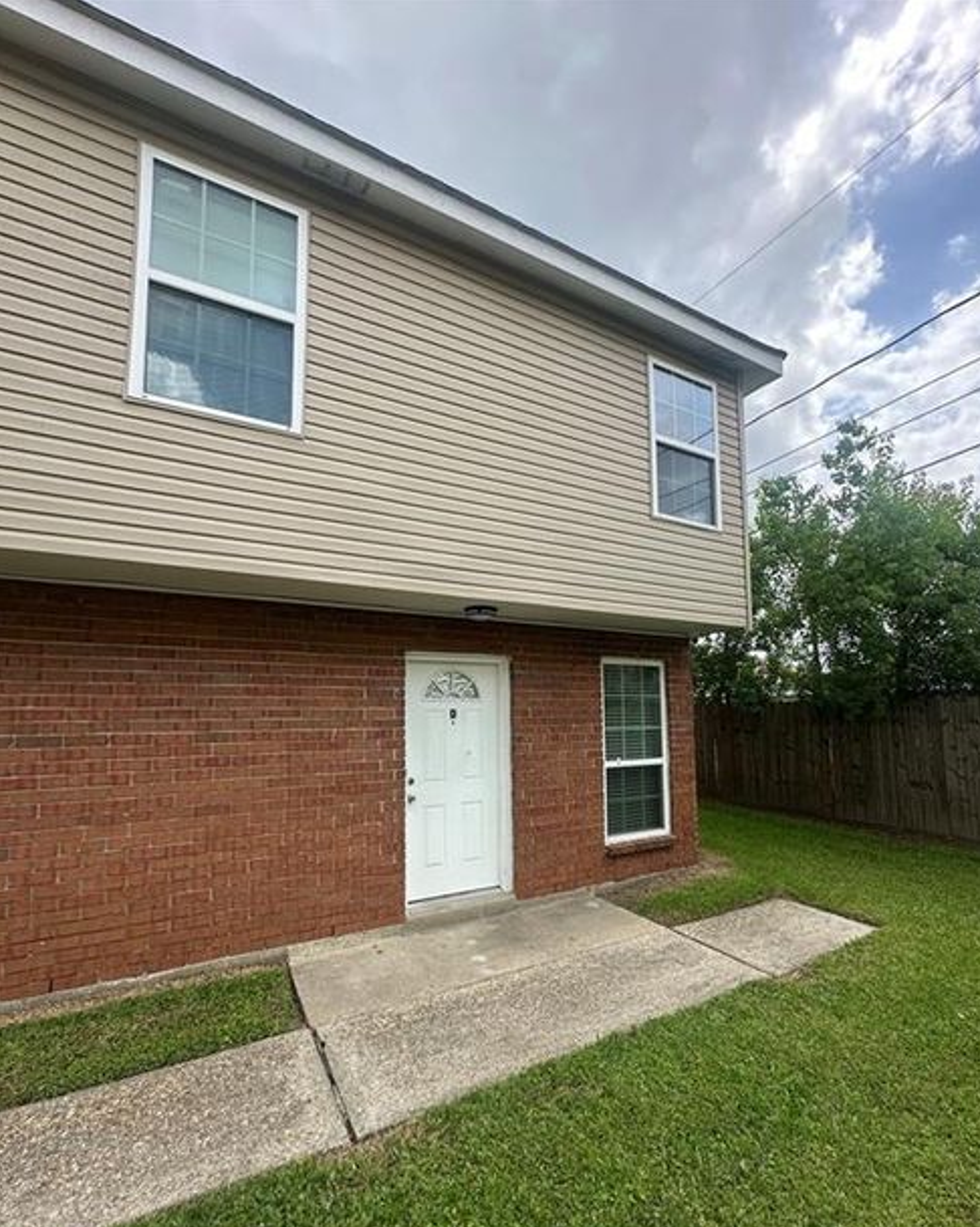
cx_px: 496
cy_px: 669
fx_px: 544
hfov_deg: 84.0
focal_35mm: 15
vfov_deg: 96.6
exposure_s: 1/612
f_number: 2.2
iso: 40
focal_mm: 2.22
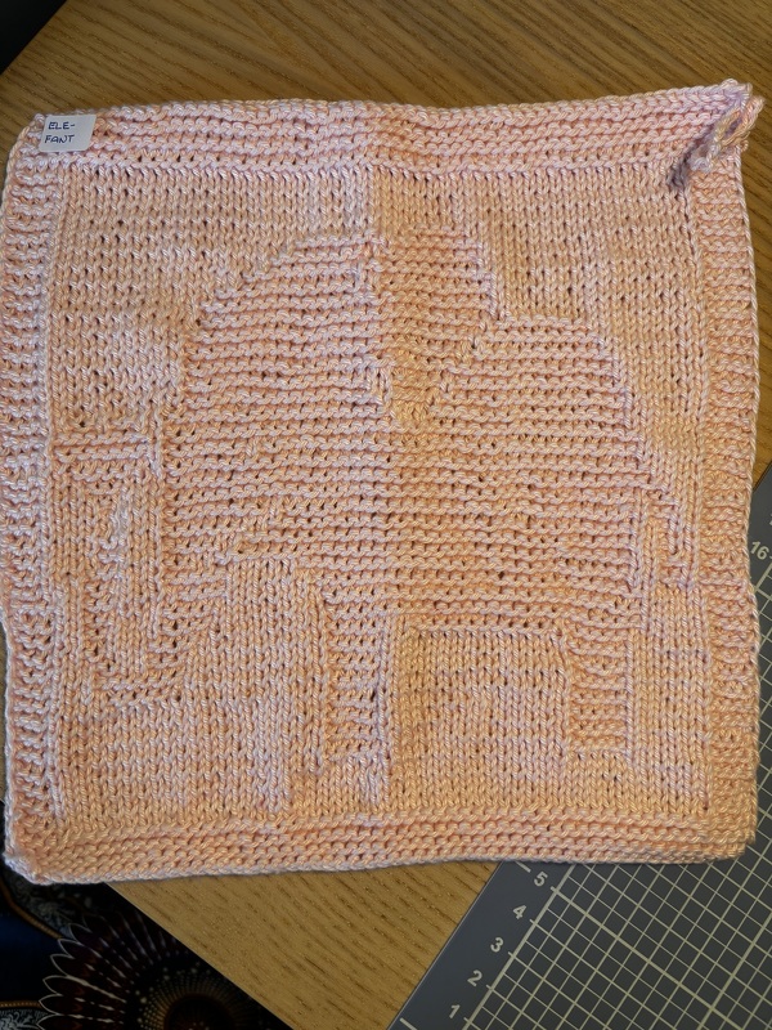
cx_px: 386
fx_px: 773
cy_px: 515
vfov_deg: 67.3
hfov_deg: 53.1
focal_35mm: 26
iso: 64
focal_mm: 5.96
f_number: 1.6
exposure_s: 1/121
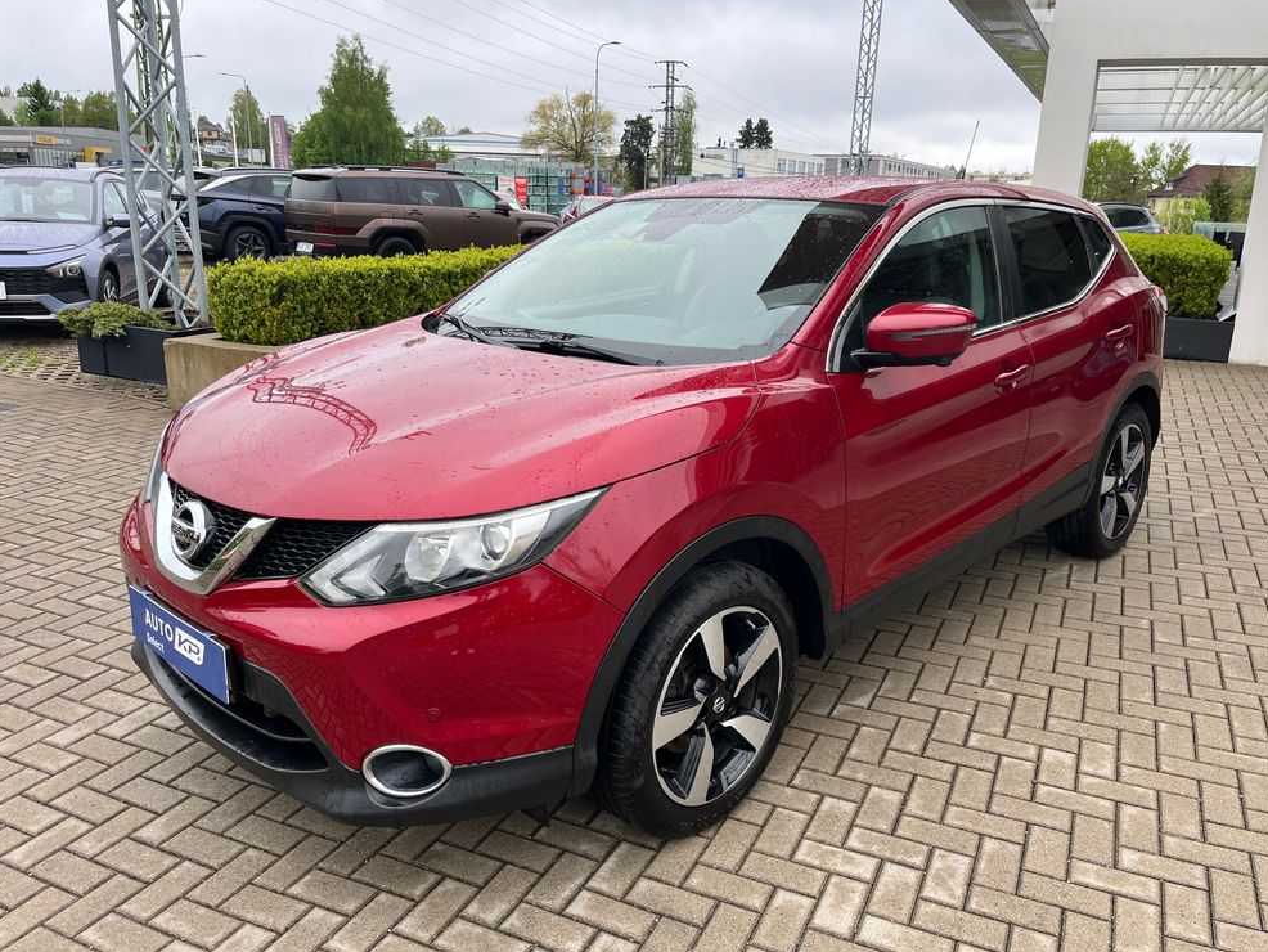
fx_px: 989
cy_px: 481
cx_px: 655
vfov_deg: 51.4
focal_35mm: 27
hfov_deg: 65.3
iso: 50
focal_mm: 5.1
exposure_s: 1/397
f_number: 1.6
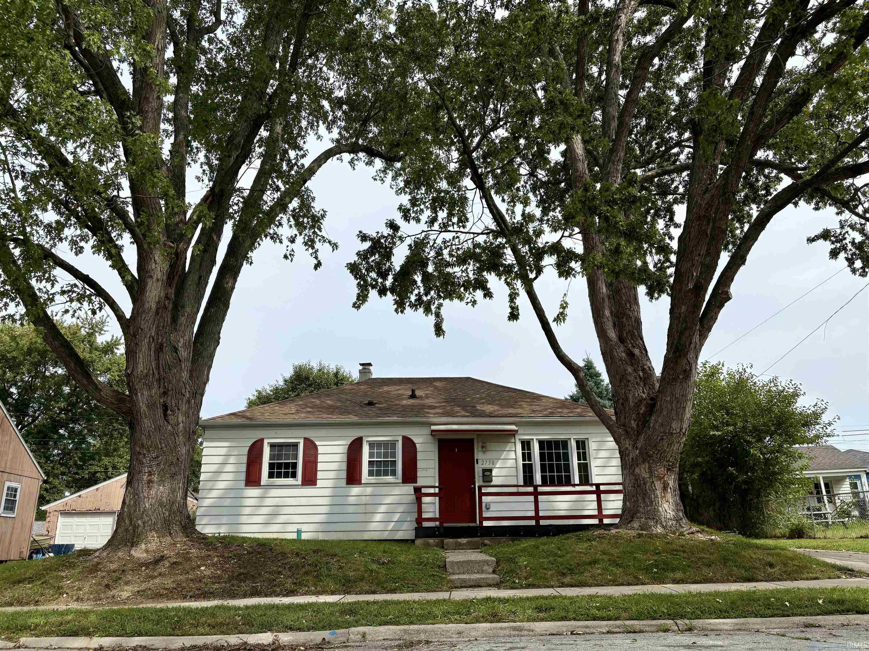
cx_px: 434
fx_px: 653
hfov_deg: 67.3
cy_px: 326
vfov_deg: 53.1
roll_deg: +1.5
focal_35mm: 26
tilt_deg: +18.8
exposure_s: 1/4065
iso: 50
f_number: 1.6
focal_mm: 5.96
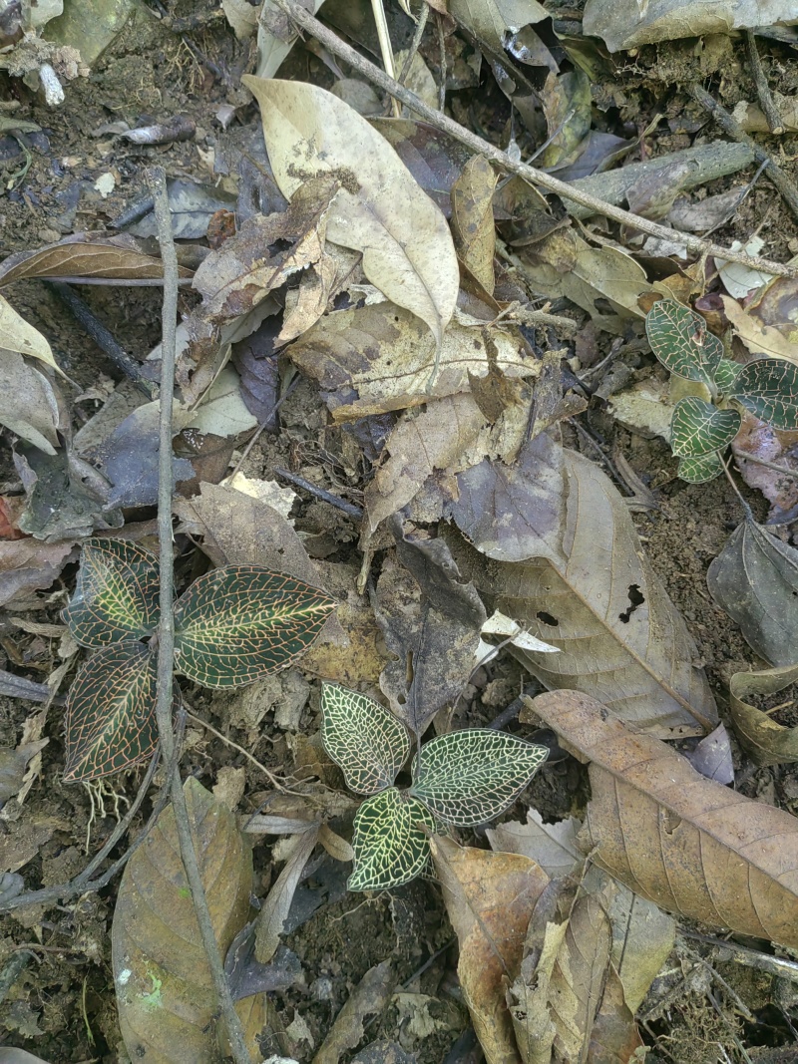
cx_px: 399
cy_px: 532
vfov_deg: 65.3
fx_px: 830
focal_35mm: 27
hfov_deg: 51.3
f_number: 1.9
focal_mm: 5.52
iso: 1000
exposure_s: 1/100
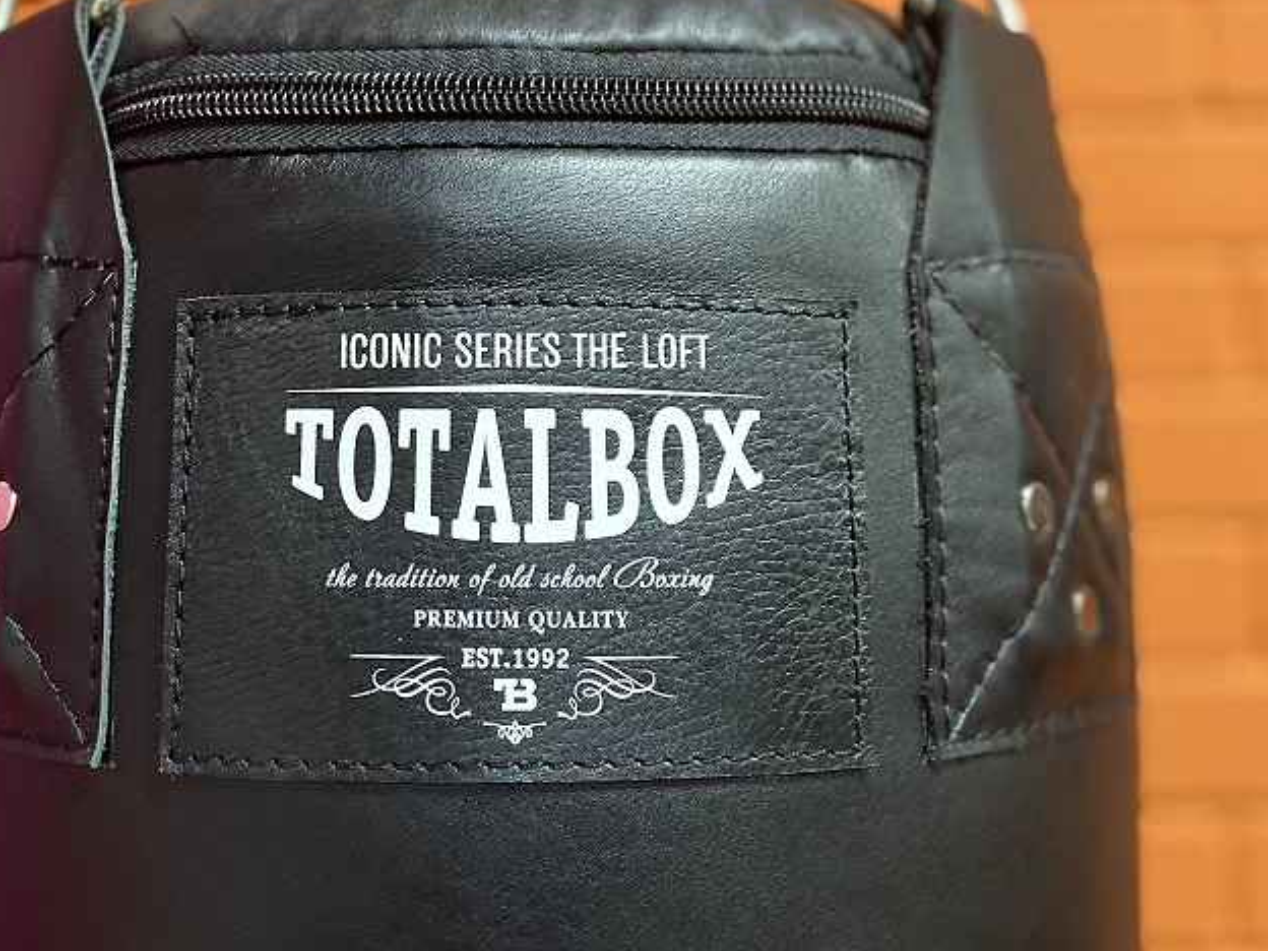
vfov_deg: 34.1
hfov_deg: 44.4
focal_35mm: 42
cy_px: 325
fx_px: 1538
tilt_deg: +3.9
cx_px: 478
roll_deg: +0.5
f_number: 1.8
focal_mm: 4.25
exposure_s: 1/25
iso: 640
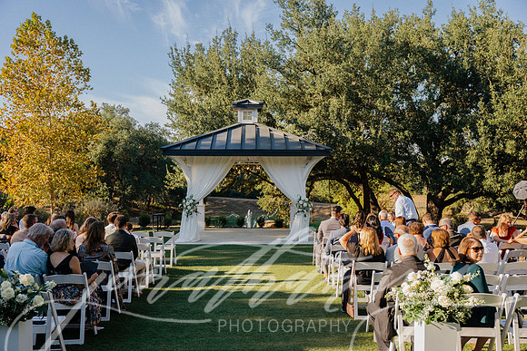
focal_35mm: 35
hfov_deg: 54.4
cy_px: 176
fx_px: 512
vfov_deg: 37.9
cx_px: 264
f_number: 3.5
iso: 200
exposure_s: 1/800
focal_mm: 35
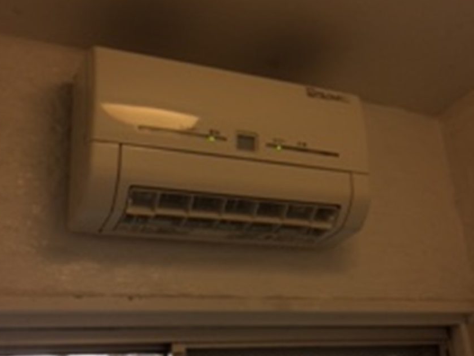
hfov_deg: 58.4
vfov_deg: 45.4
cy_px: 171
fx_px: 424
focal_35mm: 31
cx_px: 236
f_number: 2.2
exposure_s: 1/50
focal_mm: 4.15
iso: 50
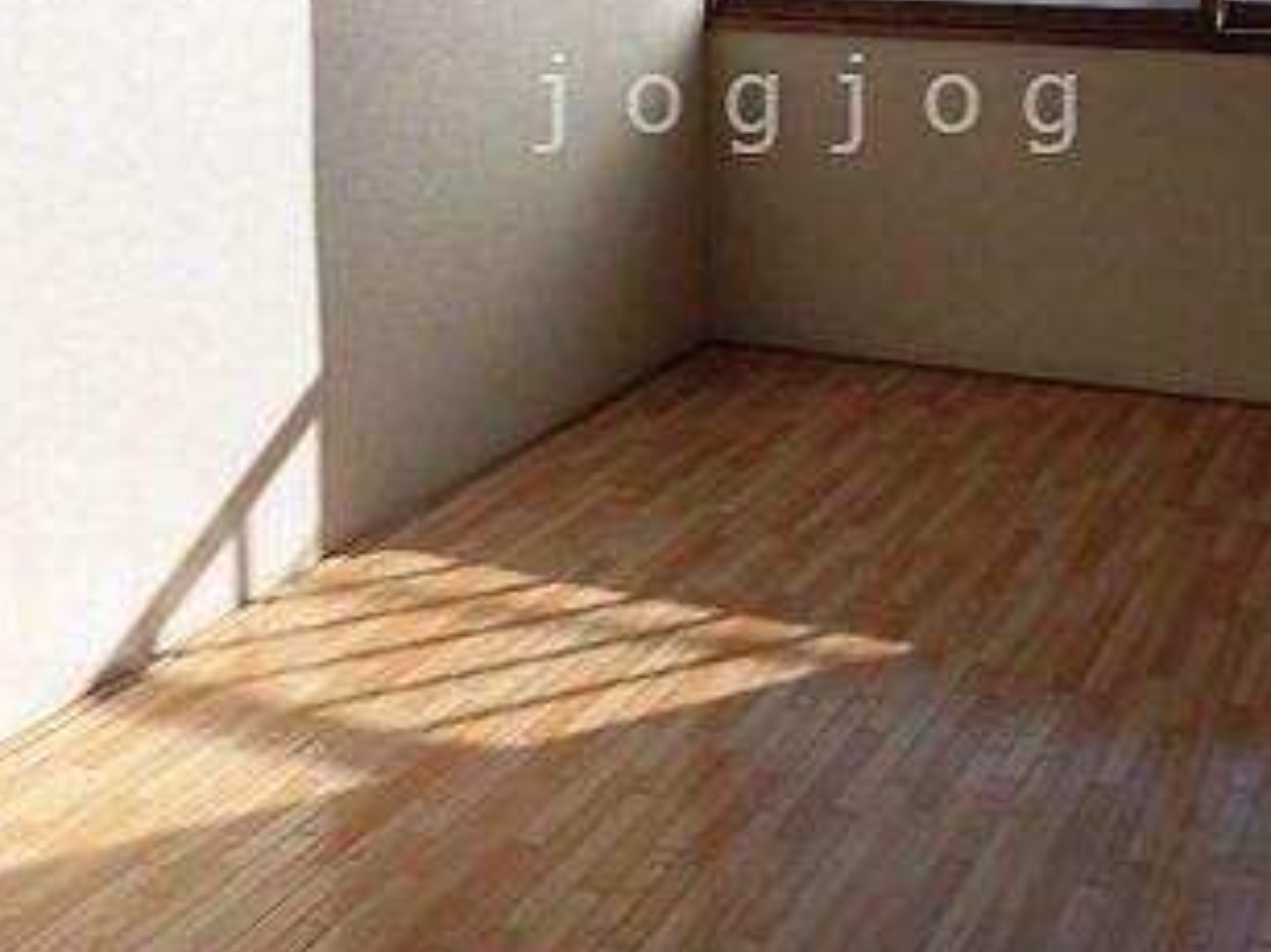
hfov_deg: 37.9
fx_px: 1835
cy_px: 103
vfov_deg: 28.0
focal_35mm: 50
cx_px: 816
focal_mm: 4.3
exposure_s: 1/800
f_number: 3.1
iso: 100
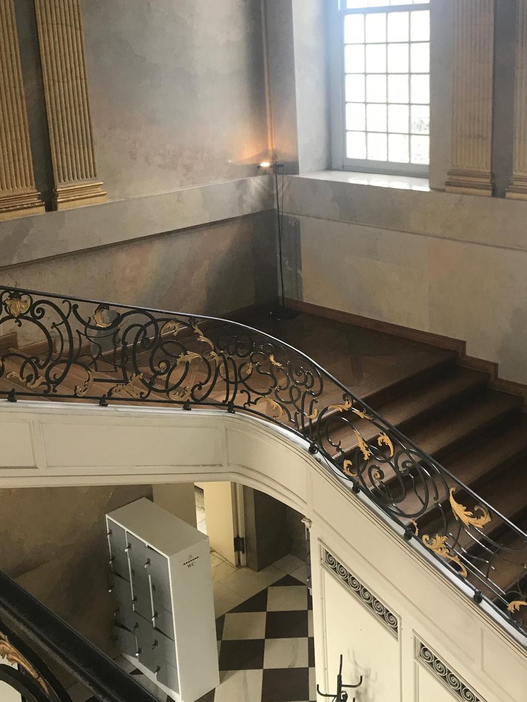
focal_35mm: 42
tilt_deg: -12.9
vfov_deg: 44.5
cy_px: 267
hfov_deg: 34.3
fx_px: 853
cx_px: 305
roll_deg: +2.8
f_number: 1.8
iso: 20
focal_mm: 3.99
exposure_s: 1/33
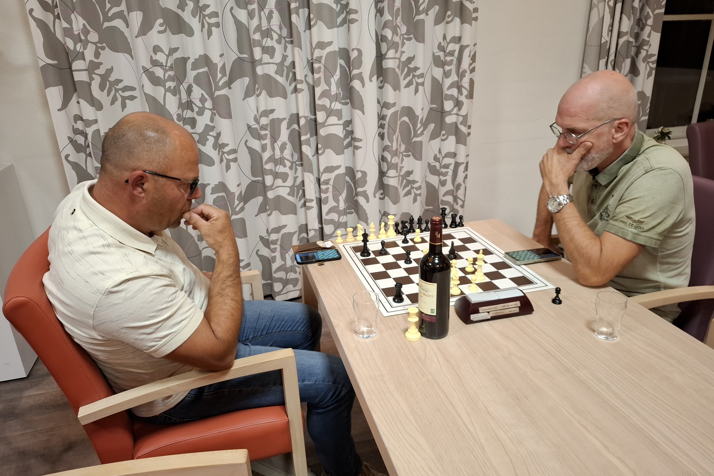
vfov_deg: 53.1
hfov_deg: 73.7
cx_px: 358
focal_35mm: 24
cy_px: 227
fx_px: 476
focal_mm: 5.54
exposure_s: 1/33
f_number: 1.8
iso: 250
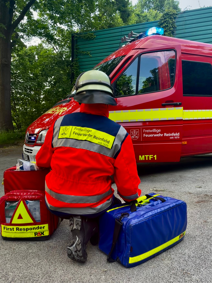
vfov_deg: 67.3
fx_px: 212
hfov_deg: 53.1
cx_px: 106
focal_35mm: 26
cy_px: 142
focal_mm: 4.2
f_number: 1.6
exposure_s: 1/121
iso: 32
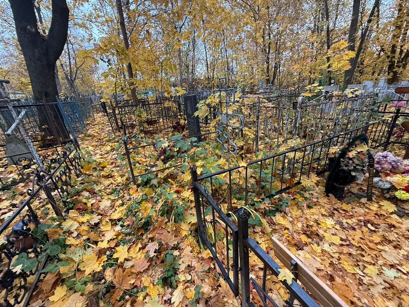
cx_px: 204
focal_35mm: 14
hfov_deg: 102.1
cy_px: 154
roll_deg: +2.9
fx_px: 165
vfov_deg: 85.7
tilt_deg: -12.6
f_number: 2.2
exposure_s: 1/99
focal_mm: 2.22
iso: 125
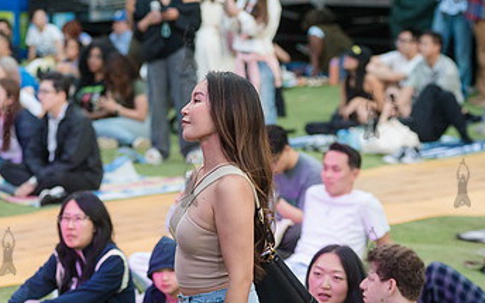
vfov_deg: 7.2
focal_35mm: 182
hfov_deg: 11.5
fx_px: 2406
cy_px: 183
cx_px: 189
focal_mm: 105
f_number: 4
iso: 2000
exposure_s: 1/500
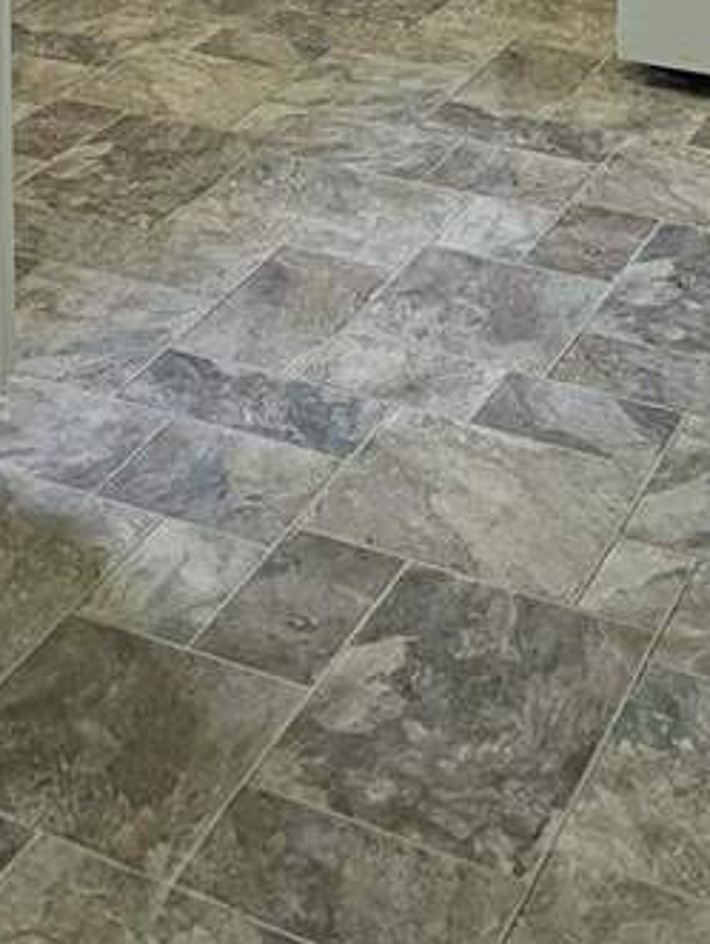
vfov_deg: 22.0
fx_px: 2020
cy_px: -451
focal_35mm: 74
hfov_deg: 19.9
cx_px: 331
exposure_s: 1/120
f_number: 1.7
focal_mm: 6.3
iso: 200
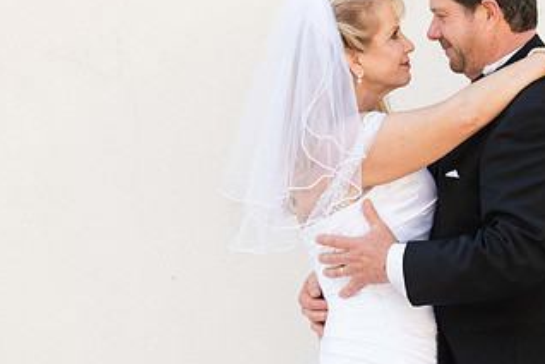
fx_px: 2377
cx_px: 435
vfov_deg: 8.7
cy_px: 147
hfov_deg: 13.0
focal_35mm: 157
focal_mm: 86
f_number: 5
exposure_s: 1/1250
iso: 1000
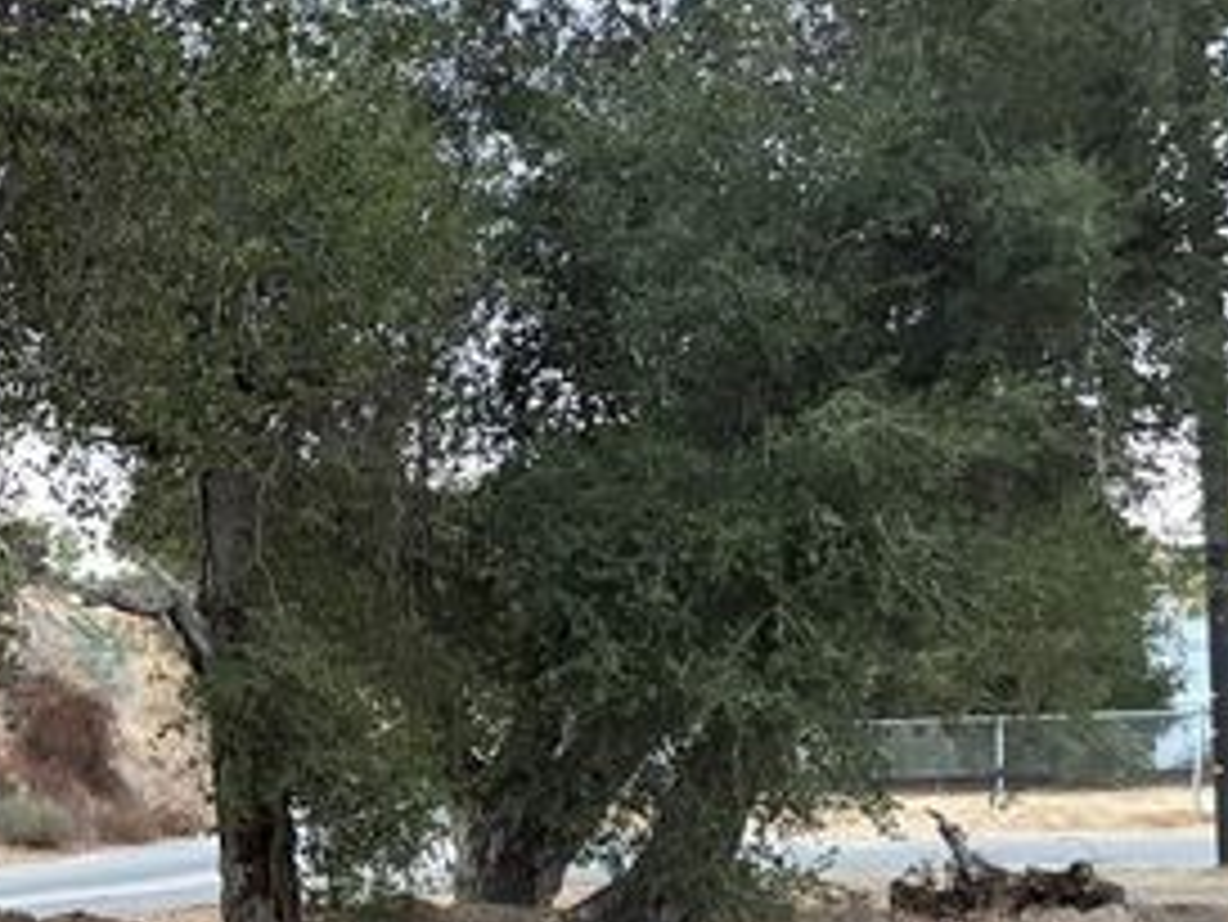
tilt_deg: +0.4
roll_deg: +1.2
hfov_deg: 28.6
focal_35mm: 61
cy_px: 828
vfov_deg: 23.4
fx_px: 2165
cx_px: -144
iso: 640
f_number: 1.6
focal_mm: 5.96
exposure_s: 1/40
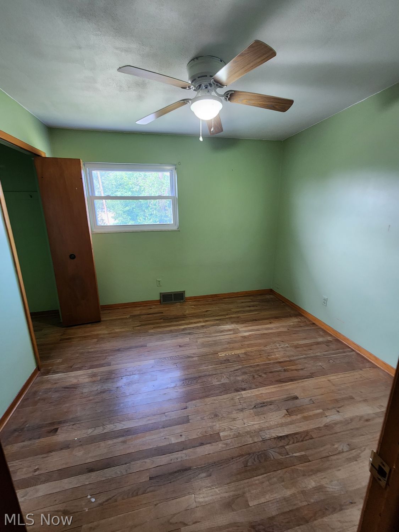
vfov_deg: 106.2
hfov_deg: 89.9
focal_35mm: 13
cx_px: 200
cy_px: 266
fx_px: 200
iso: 250
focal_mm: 2.2
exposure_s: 1/60
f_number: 2.2
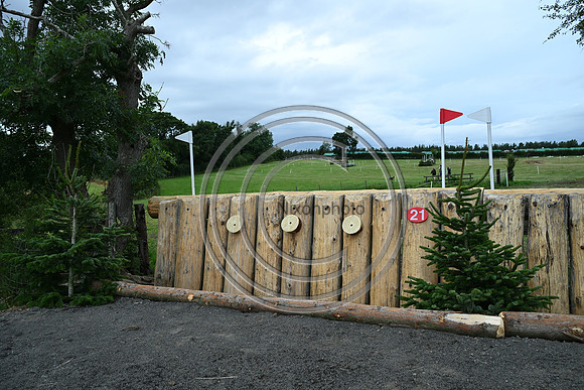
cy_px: 195
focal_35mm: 32
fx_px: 519
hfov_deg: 58.7
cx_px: 292
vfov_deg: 41.1
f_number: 5
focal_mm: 32
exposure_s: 1/800
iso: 450
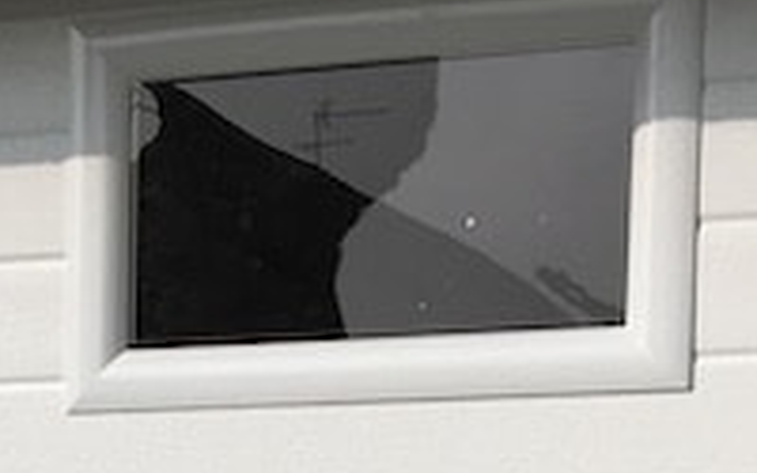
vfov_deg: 8.1
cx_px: -303
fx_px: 3177
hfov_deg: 13.0
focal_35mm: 154
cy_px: 995
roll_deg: -0.1
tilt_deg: -8.0
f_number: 2.2
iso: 25
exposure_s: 1/3205
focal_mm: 4.15
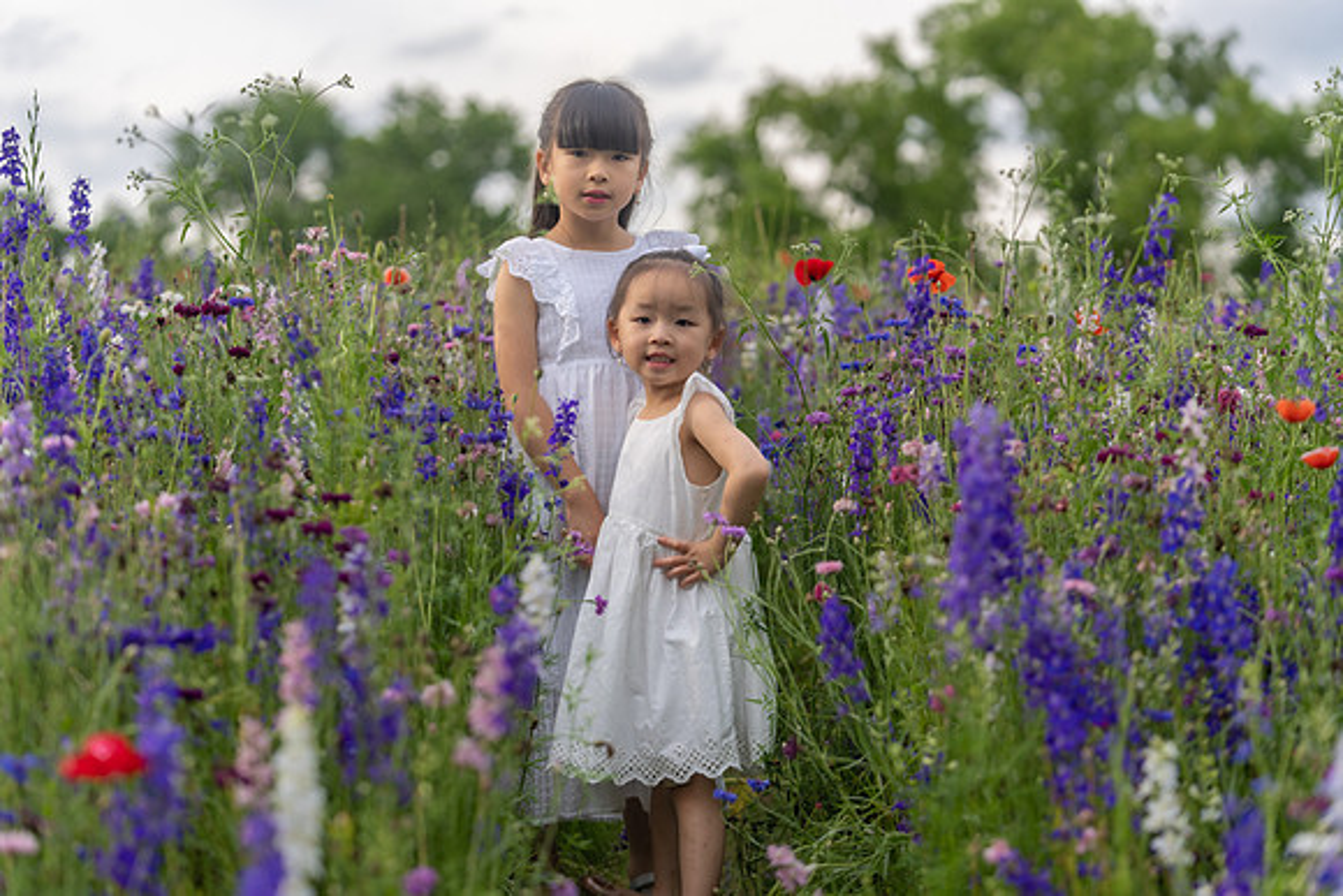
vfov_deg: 14.4
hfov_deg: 21.5
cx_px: 672
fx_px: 3545
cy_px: 448
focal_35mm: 95
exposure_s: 1/500
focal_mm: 95
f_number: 3.5
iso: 125
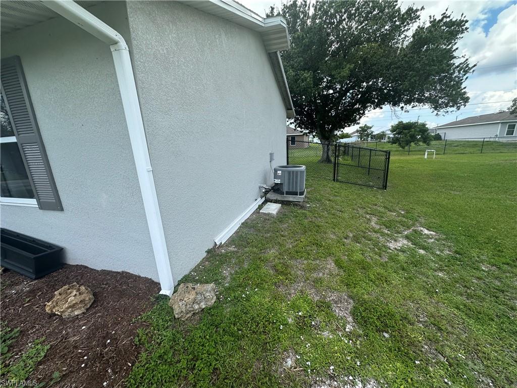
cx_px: 258
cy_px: 194
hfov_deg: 102.1
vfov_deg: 85.7
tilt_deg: -13.5
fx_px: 209
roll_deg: +3.3
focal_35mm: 14
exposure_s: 1/997
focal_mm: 2.22
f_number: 2.2
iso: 50
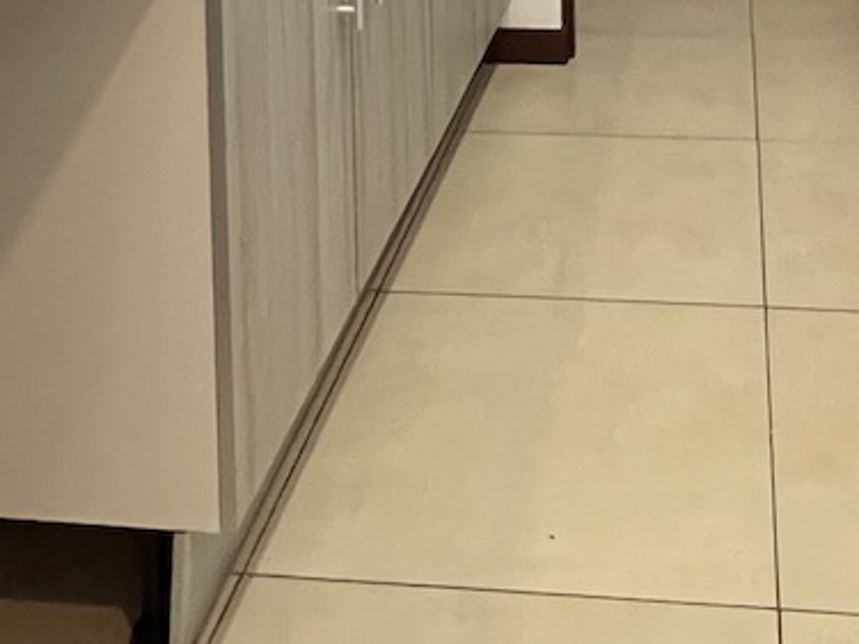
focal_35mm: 52
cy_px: -368
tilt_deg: -2.8
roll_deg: +2.0
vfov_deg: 22.2
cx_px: 582
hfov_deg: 36.4
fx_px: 1290
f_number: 1.8
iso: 800
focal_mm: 1.57
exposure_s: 1/60
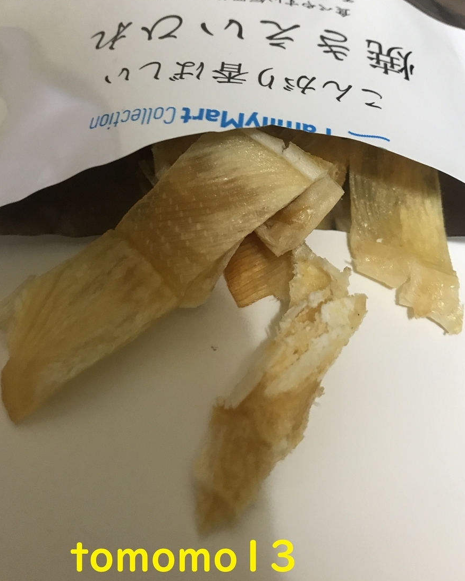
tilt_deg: -58.5
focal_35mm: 30
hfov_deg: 48.5
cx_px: 238
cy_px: 269
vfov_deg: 58.7
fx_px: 516
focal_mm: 3.99
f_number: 1.8
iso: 100
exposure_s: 1/14
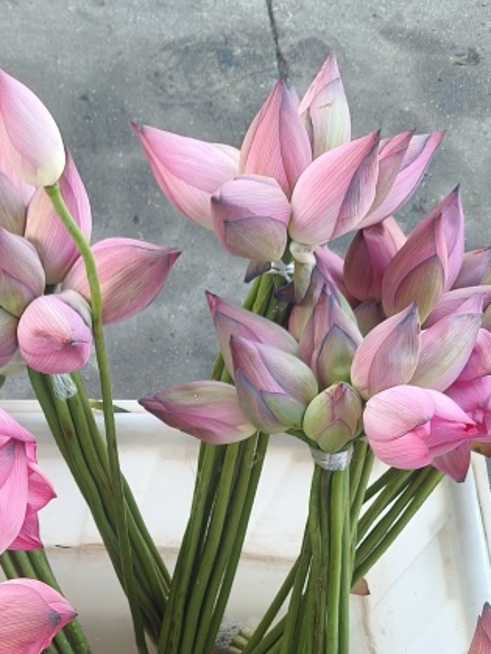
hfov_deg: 21.6
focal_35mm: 66
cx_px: 14
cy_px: 740
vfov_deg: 26.7
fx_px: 1248
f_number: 1.8
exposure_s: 1/100
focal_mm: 4.84
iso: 125
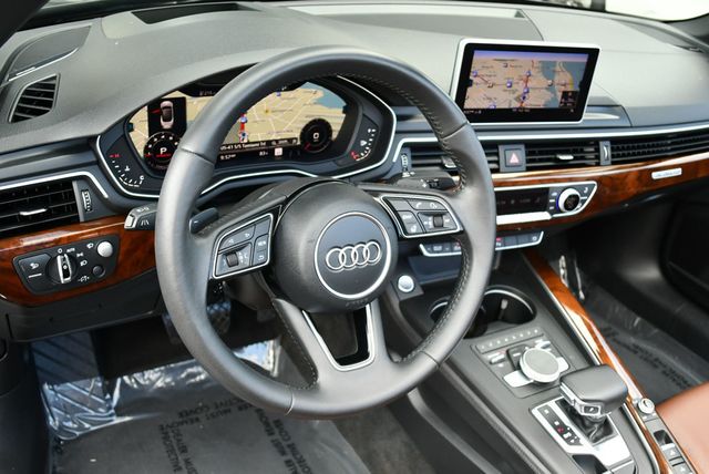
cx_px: 354
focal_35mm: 36
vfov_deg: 36.9
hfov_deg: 53.1
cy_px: 237
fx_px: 710
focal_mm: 18
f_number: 3.5
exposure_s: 1/250
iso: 500
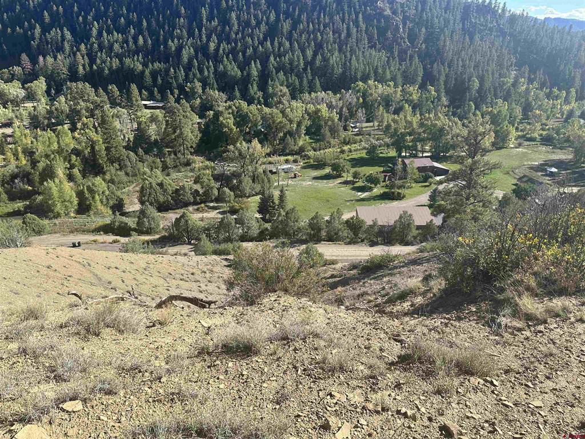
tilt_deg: -23.5
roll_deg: -0.5
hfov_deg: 71.6
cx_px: 292
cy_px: 220
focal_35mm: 24
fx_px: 406
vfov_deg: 56.8
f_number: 1.78
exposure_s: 1/2809
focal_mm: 6.86
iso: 80
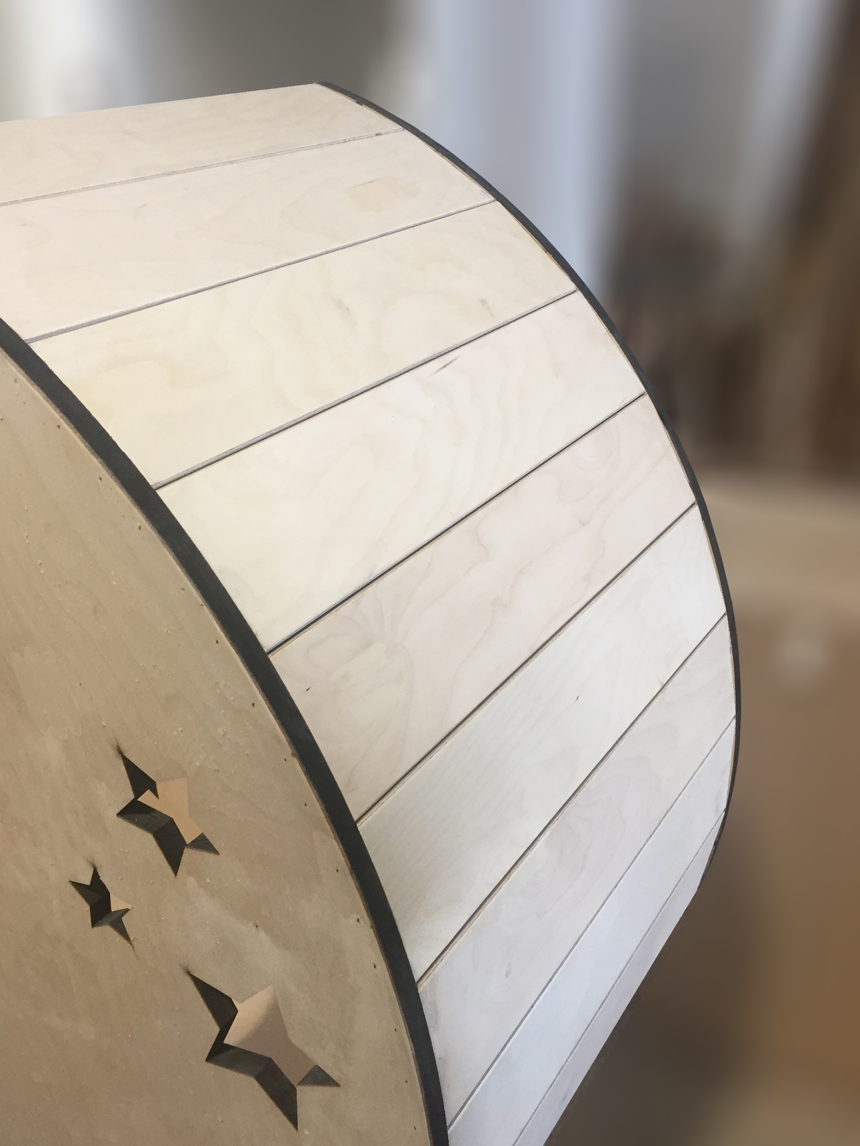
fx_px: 961
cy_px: 573
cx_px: 430
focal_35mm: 29
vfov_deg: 61.7
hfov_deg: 48.2
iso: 64
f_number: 2.2
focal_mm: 4.15
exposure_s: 1/33
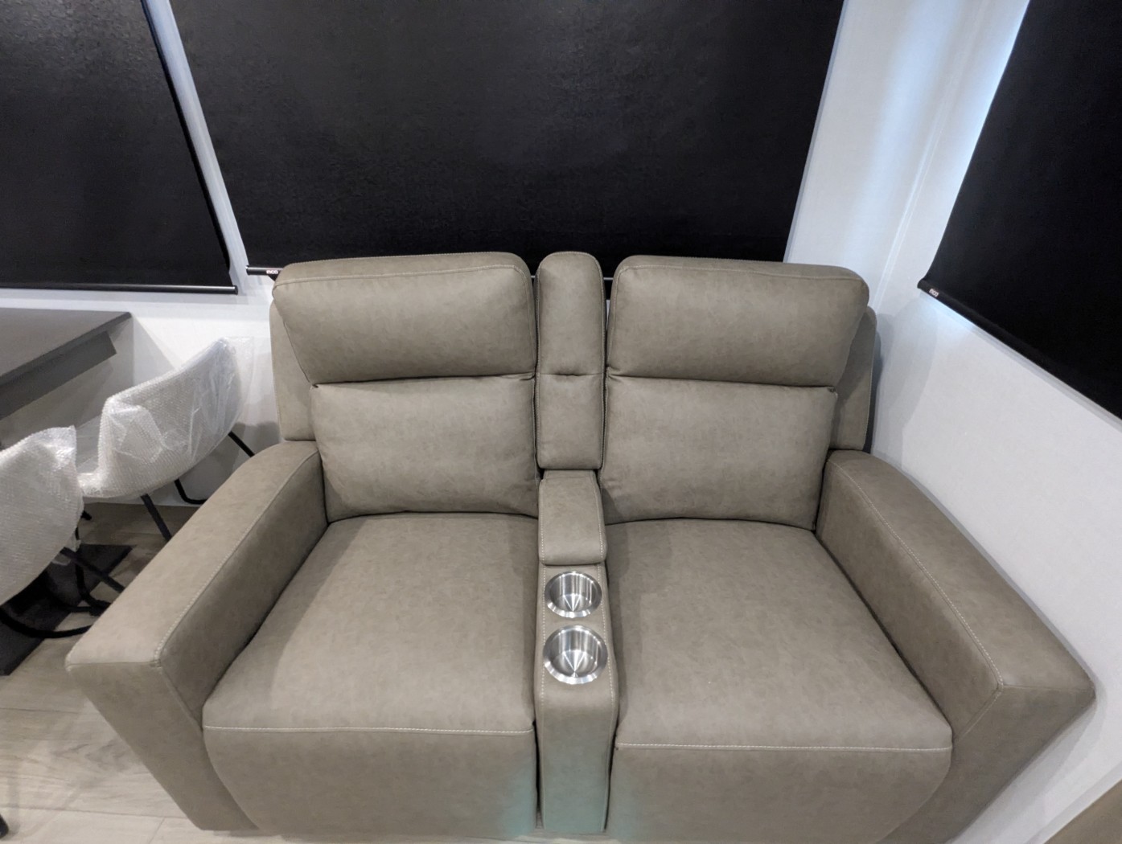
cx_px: 561
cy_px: 422
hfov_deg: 94.4
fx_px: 519
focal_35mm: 16
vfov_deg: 78.2
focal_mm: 2.35
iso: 651
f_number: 2.2
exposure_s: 1/39.9
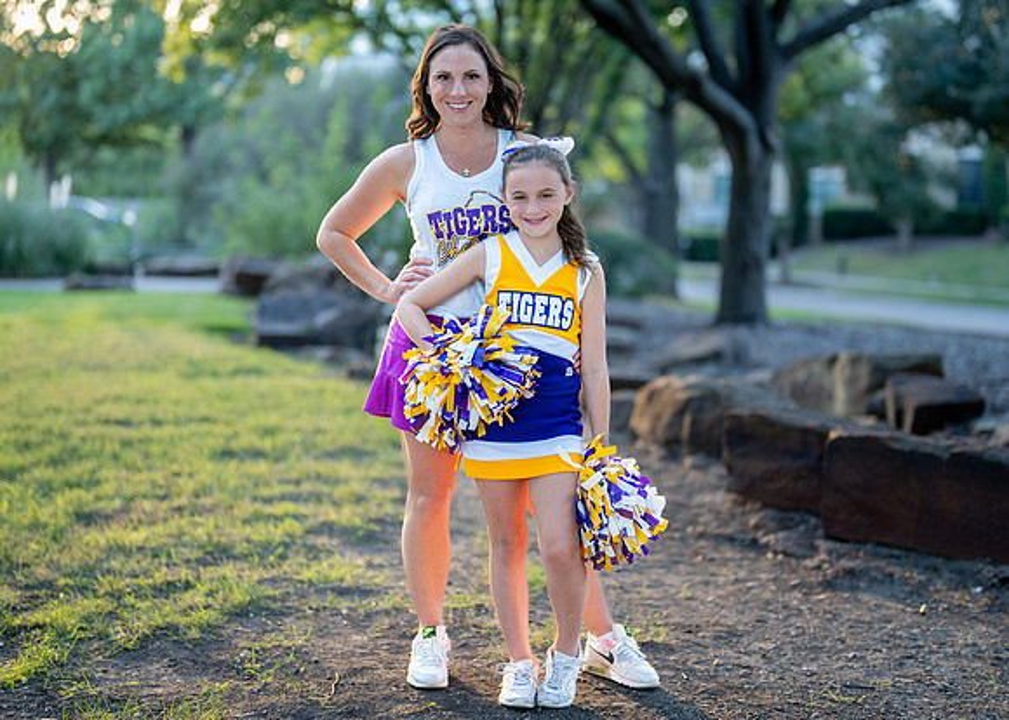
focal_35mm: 63
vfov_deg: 22.6
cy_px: 345
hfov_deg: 31.2
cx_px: 528
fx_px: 1805
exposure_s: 1/320
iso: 320
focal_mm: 50
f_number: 1.2
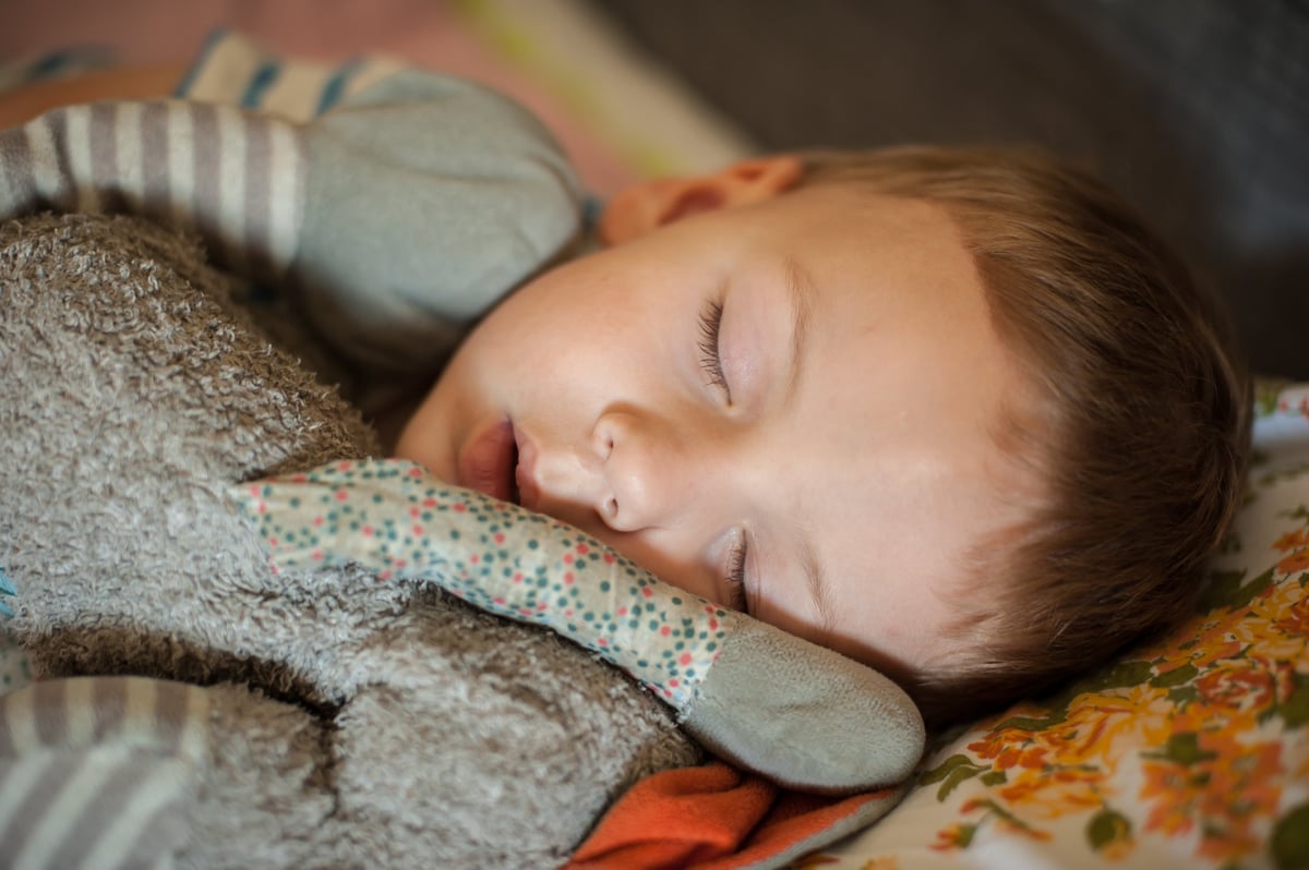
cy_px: 435
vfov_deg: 26.9
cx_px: 654
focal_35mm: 50
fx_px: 1817
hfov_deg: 39.6
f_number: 2.5
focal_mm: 50
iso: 800
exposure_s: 1/80
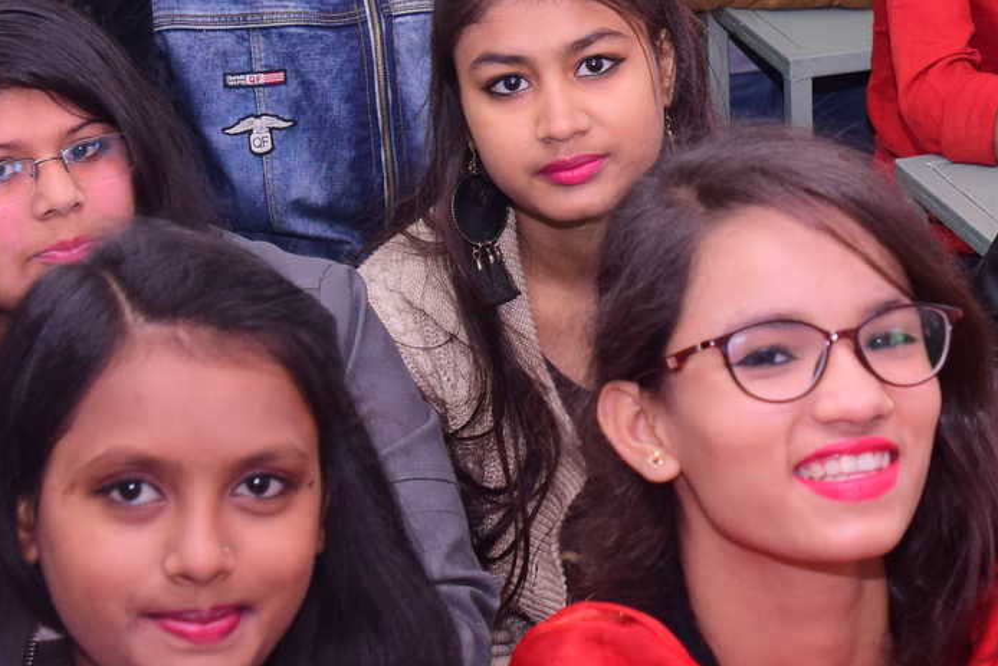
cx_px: 988
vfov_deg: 11.2
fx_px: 3355
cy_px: -54
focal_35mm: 121
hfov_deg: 16.6
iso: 400
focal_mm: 28
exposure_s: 1/60
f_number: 4.5
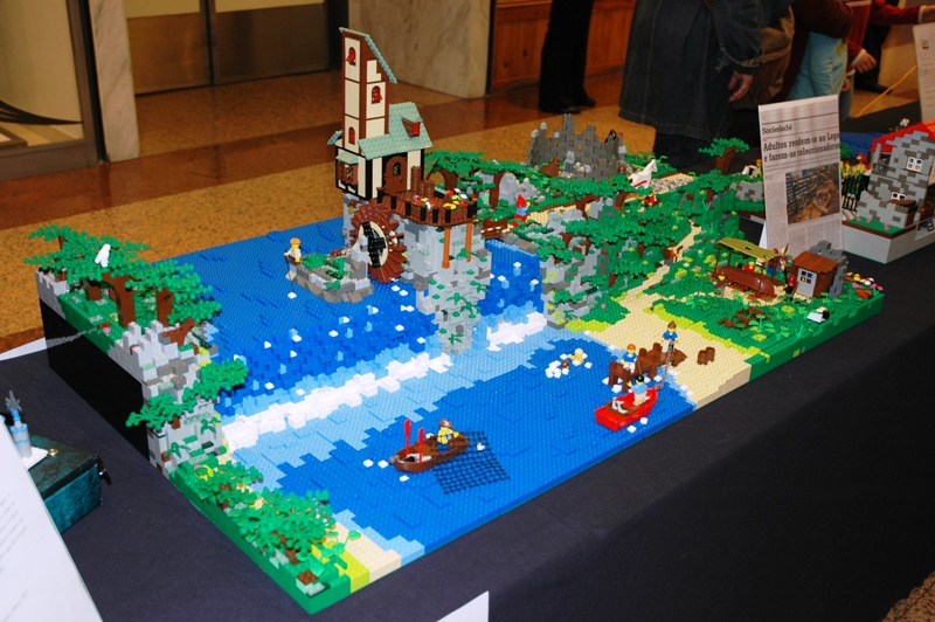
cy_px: 311
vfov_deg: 35.4
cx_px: 468
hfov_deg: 51.3
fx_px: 973
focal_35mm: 38
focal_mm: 25
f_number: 3.8
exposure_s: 1/60
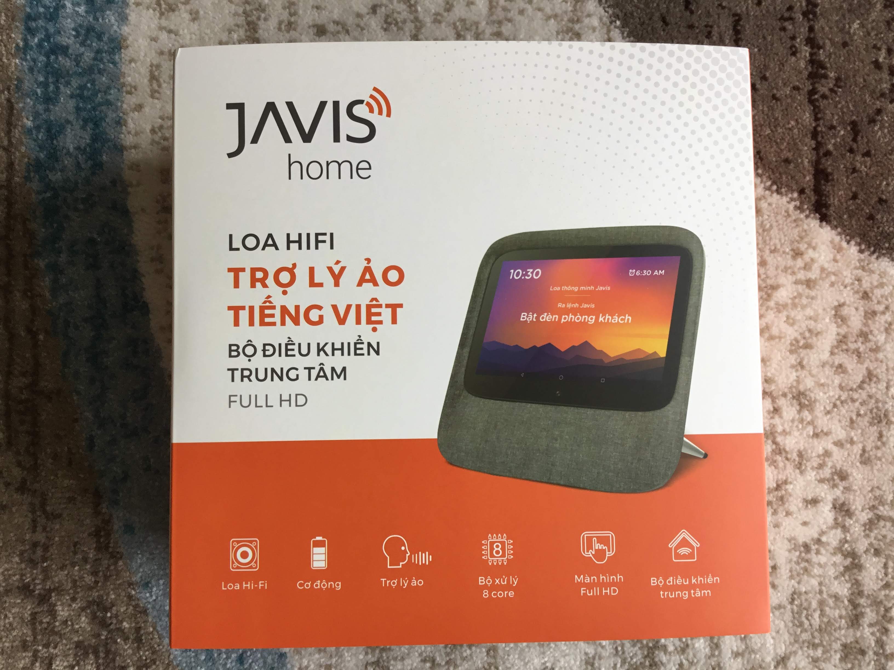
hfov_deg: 58.4
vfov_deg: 45.4
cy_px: 335
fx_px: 801
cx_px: 447
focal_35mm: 31
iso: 25
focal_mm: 3.3
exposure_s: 1/50
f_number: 2.4
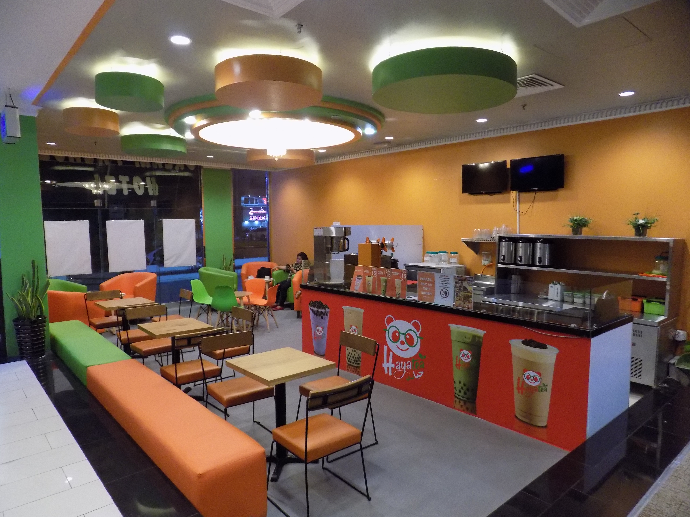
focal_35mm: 23
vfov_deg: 58.9
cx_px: 345
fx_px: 458
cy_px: 258
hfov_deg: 73.9
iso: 400
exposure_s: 1/20
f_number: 3.1
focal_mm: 4
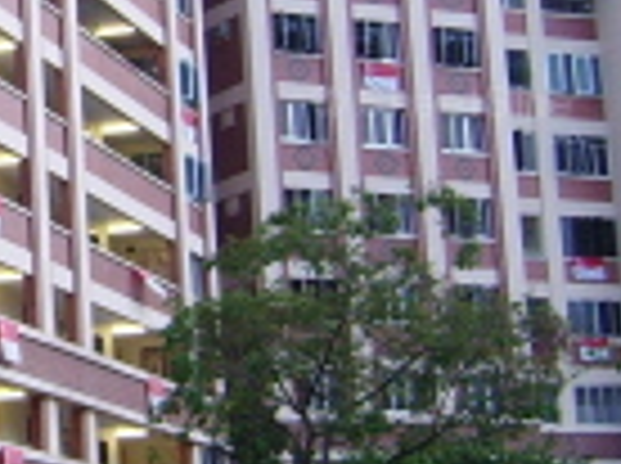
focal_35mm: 140
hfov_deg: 13.5
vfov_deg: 10.5
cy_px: 108
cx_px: -252
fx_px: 2507
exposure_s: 1/42
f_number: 2.8
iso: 100
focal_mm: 5.95
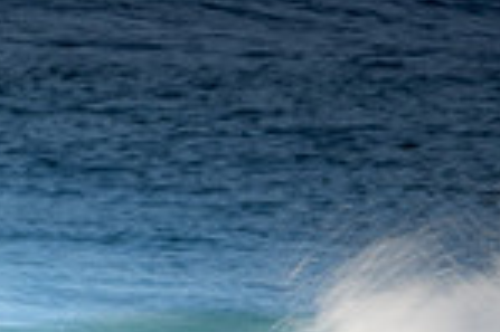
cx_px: -345
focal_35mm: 3099
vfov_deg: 0.4
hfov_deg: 0.7
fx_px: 42994
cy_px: 468
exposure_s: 1/13
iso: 125
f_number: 29
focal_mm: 500
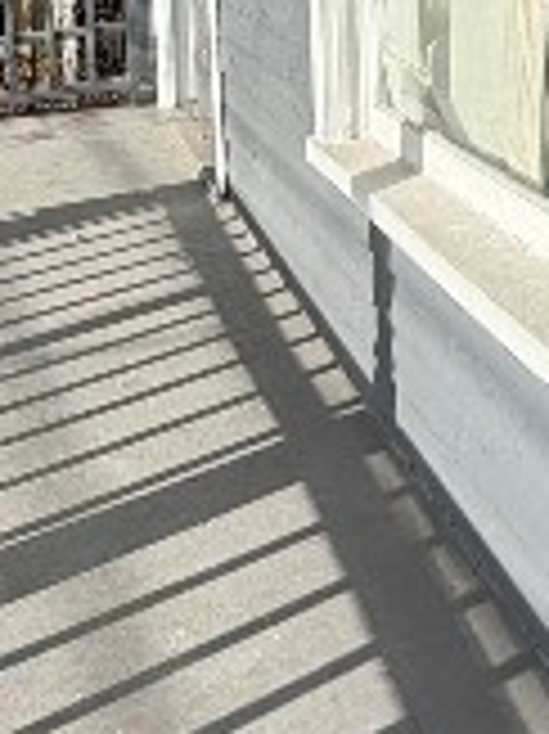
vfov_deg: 27.7
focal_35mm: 66
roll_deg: +2.4
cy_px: -5
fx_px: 1397
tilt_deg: -6.2
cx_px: 306
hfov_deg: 22.2
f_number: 2.2
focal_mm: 2.22
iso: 50
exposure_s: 1/502
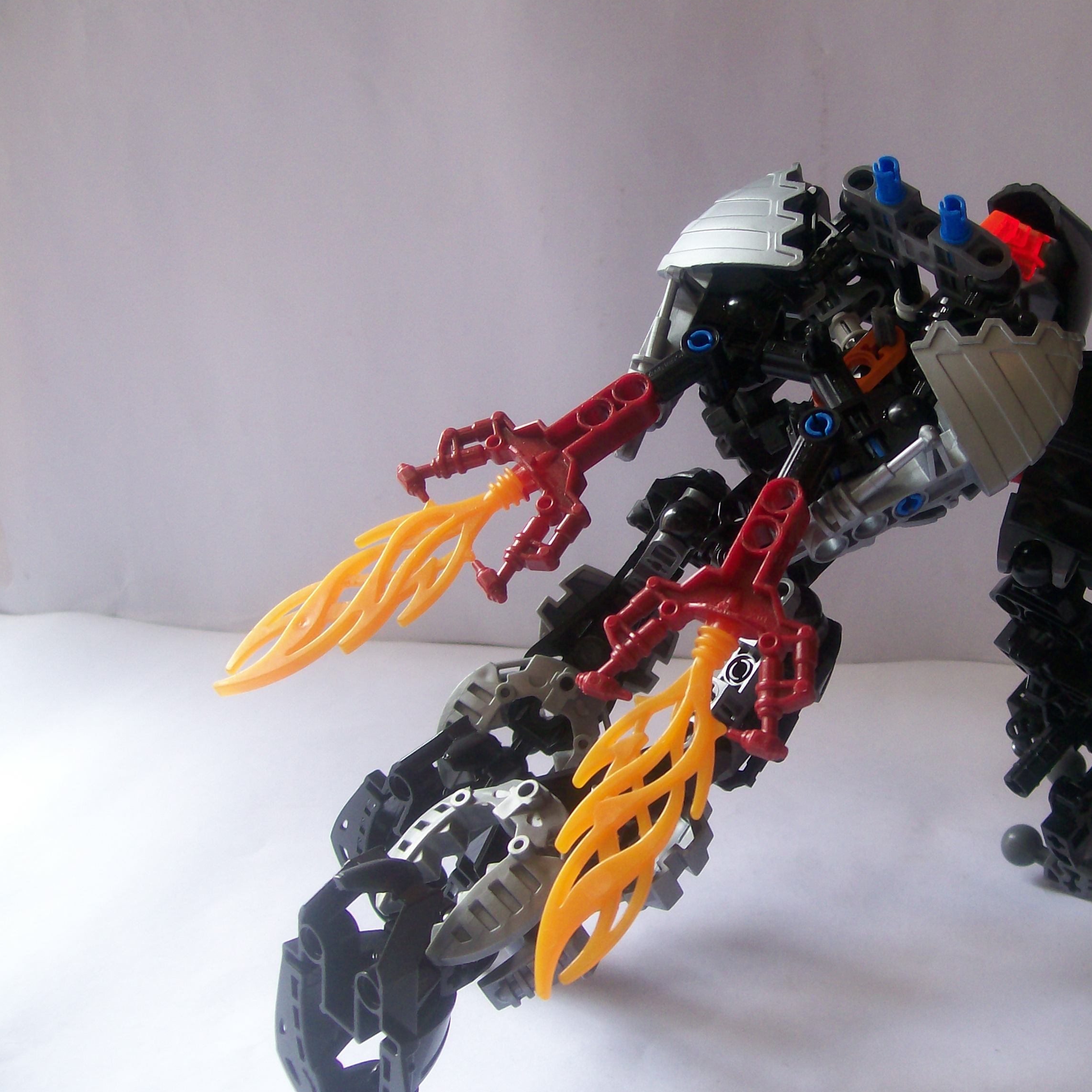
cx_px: 737
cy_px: 548
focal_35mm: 43
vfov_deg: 39.2
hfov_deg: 38.7
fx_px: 1535
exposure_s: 1/79.3
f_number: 2.7
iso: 80
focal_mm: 6
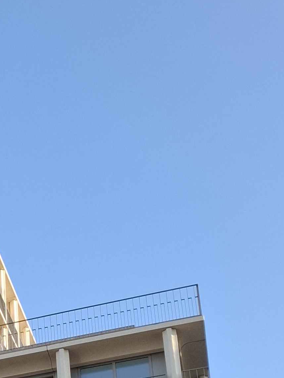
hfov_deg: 15.7
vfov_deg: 21.1
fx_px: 897
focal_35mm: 82
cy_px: 524
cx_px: -206
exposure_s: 1/686
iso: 50
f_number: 1.8
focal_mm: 5.54
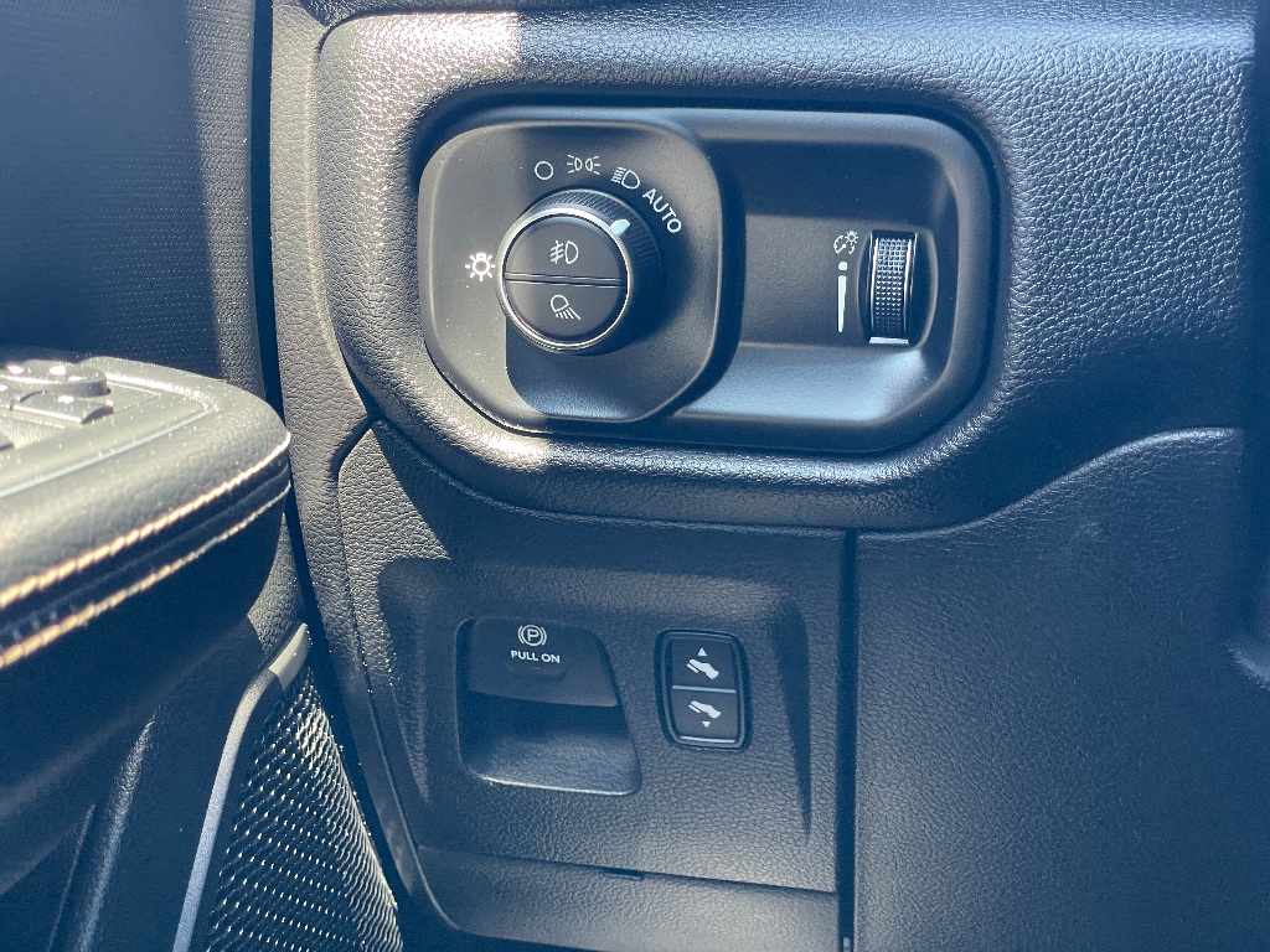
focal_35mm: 52
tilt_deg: -13.3
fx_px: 1908
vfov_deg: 28.0
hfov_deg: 36.8
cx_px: 635
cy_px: 476
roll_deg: +0.8
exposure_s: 1/63
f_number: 2
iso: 200
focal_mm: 6
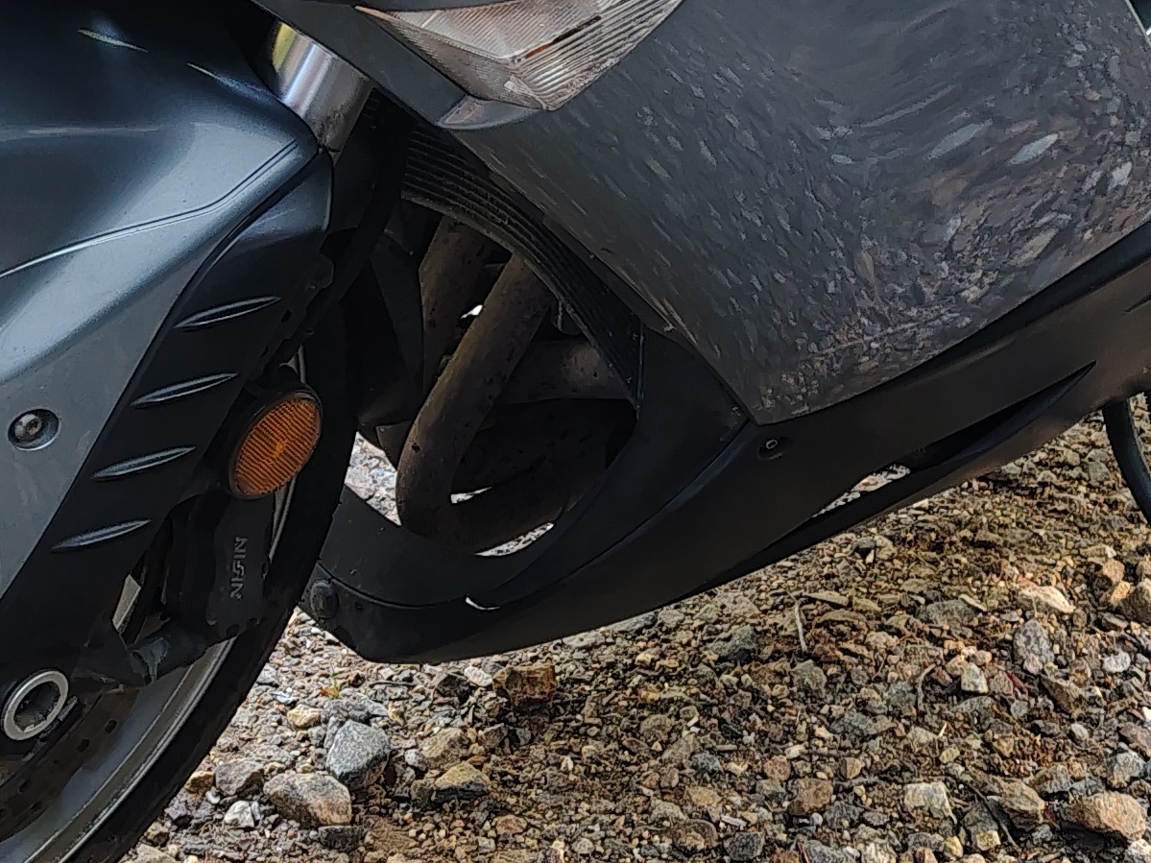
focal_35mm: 82
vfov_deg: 17.7
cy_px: 80
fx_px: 2726
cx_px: 779
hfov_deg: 23.7
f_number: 1.8
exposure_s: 1/120
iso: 506
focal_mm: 5.56
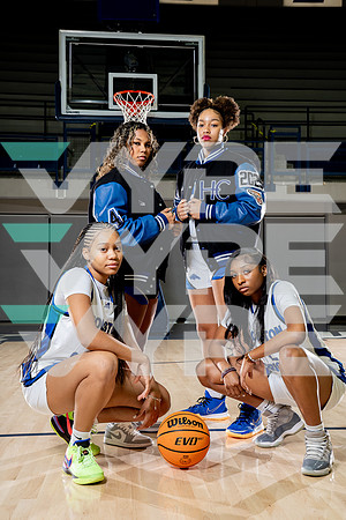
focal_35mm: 43
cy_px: 260
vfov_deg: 45.4
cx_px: 173
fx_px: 620
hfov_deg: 31.2
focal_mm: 43
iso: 640
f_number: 8
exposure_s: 1/250
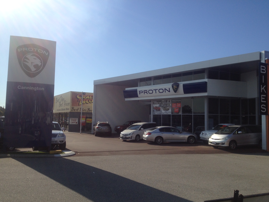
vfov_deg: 40.7
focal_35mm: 35
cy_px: 101
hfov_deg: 52.6
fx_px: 272
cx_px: 134
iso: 50
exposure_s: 1/2907
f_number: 2.4
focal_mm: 4.28
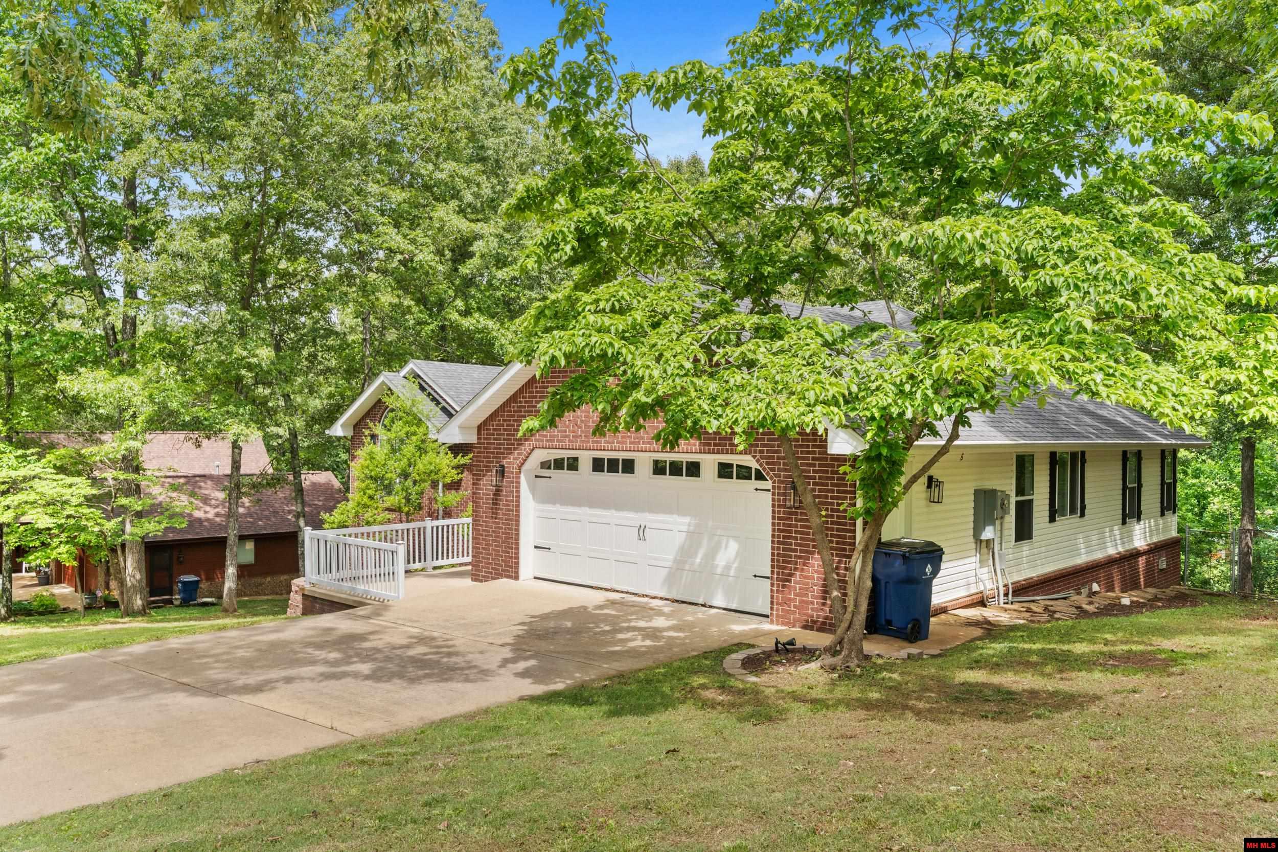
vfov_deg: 49.4
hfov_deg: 69.2
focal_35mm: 26
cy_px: 426
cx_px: 639
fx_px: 927
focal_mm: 17.4
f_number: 7.1
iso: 320
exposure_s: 1/160
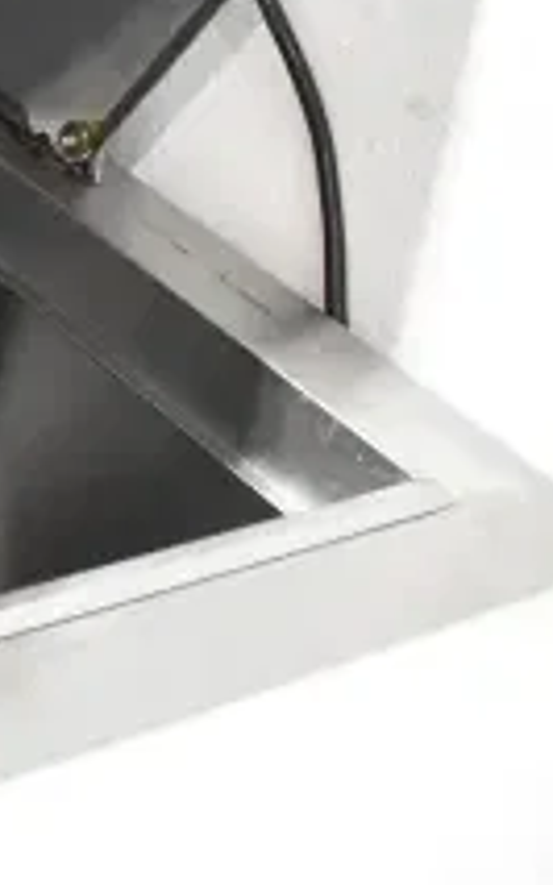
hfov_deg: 13.2
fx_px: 1906
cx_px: -690
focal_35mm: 79
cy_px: 218
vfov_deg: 25.8
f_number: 5.6
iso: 6400
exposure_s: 1/125
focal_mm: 18
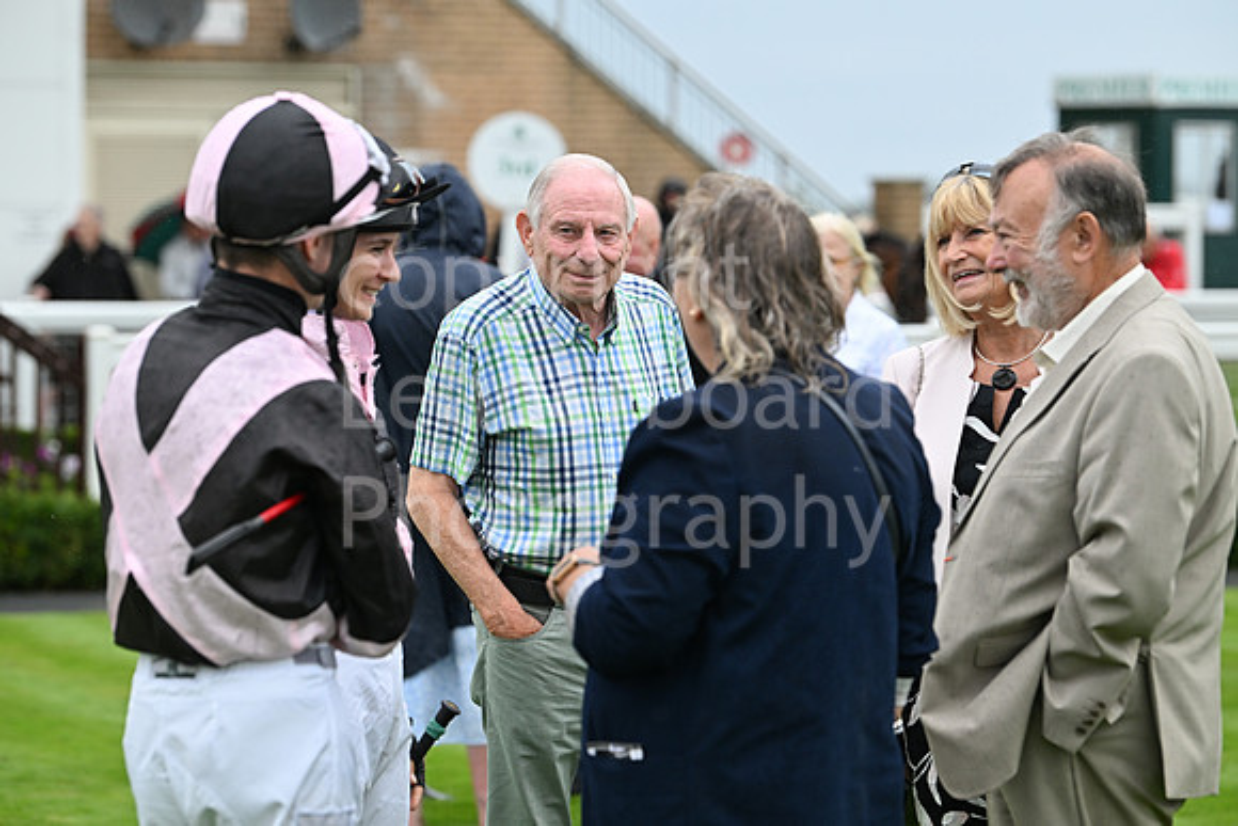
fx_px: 5503
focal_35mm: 160
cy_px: 413
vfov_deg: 8.6
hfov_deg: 12.8
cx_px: 619
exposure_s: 1/2000
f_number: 5
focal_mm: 160
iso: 1000
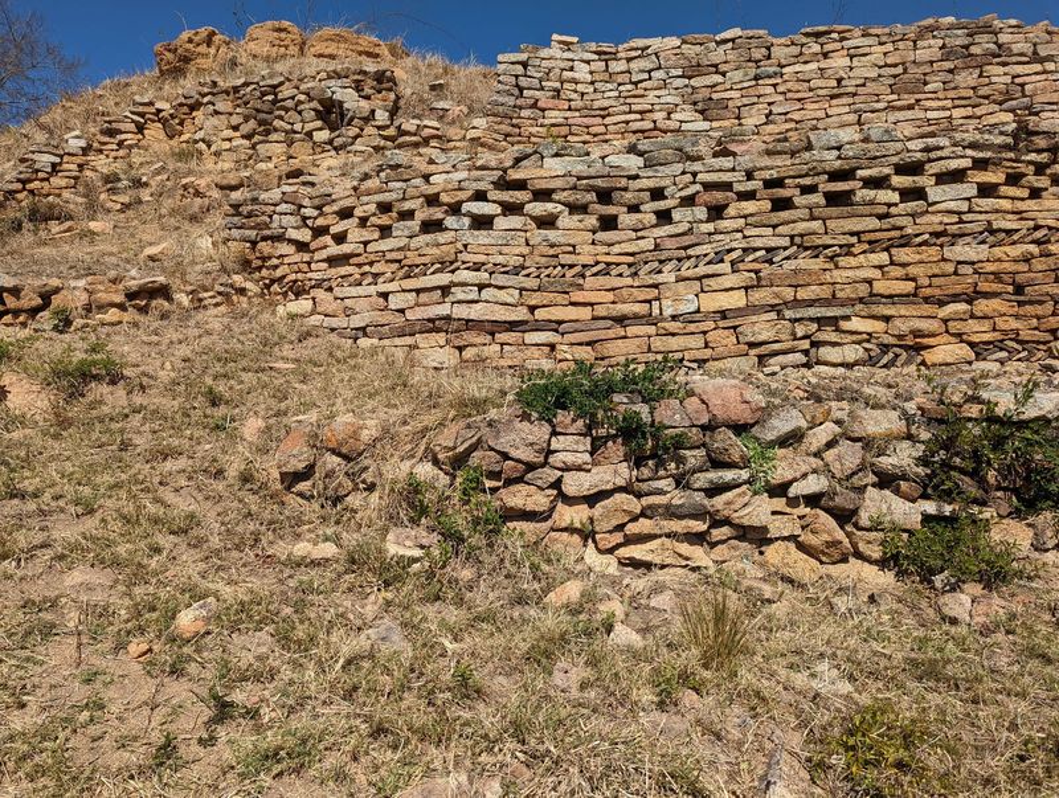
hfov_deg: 71.5
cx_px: 530
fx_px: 736
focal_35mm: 24
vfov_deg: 57.0
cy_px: 399
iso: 41
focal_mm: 6.81
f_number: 1.85
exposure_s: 1/2358
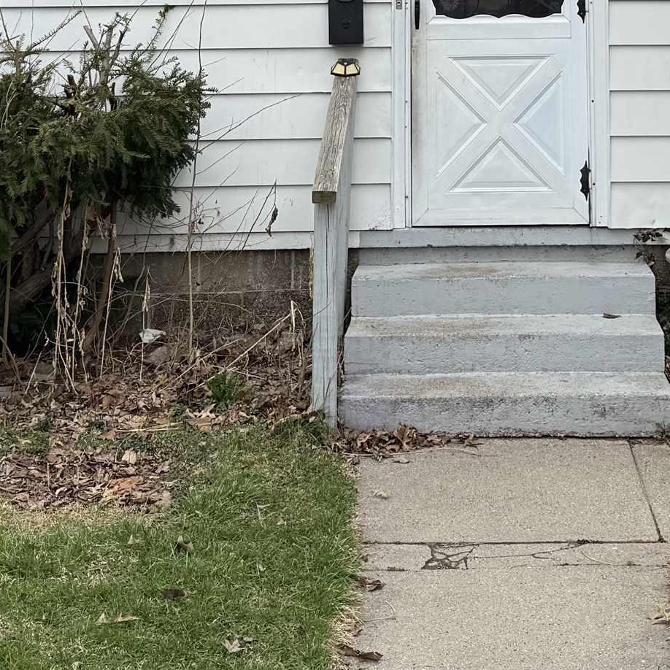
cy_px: -117
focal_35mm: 71
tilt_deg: +6.5
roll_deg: -0.7
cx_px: 507
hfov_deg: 24.0
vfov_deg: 22.5
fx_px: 1555
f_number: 1.78
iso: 80
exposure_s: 1/3145
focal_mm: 6.76
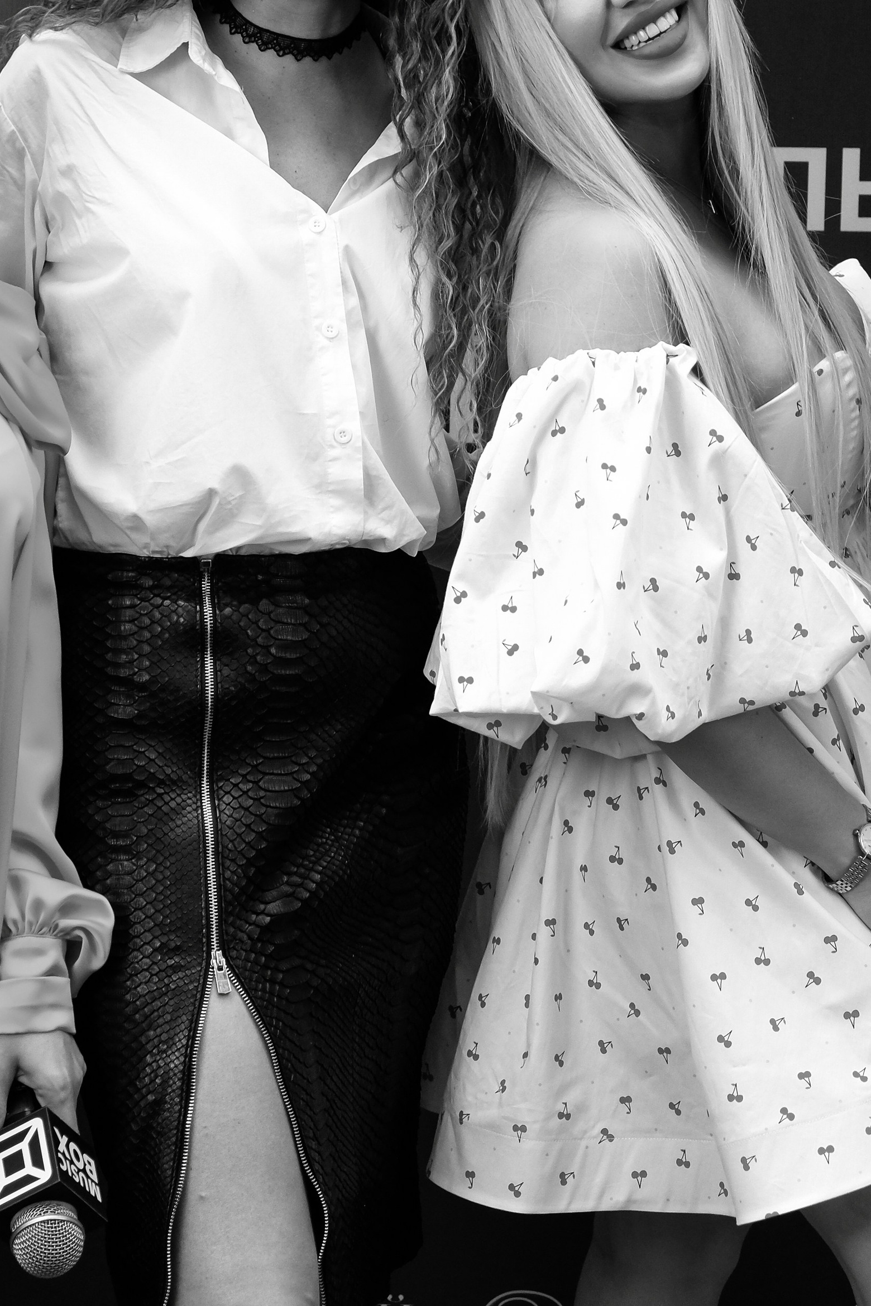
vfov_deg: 19.3
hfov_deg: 13.0
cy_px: 268
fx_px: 3811
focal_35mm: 105
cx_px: 248
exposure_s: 1/160
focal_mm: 42.5
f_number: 4
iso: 1250
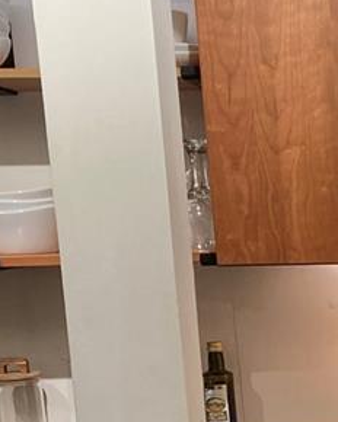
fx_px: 1413
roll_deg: +0.4
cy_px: 540
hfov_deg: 12.3
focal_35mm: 113
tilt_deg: -12.0
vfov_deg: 16.2
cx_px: 644
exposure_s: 1/60
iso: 80
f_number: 1.8
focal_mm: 3.99
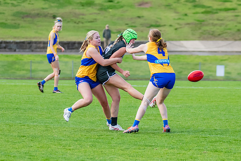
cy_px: 80
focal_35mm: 392
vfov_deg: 3.5
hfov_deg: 5.3
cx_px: 104
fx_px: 2621
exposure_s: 1/1600
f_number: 5
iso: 800
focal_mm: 170
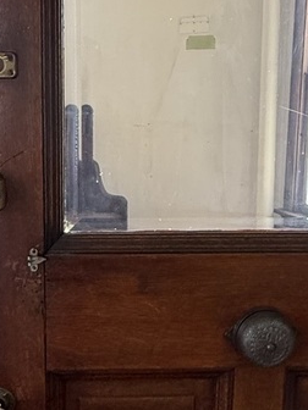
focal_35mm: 45
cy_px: 185
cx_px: 130
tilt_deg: -9.5
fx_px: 534
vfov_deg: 42.0
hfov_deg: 32.1
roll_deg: -1.7
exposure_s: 1/79
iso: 400
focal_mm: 2.22
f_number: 2.2
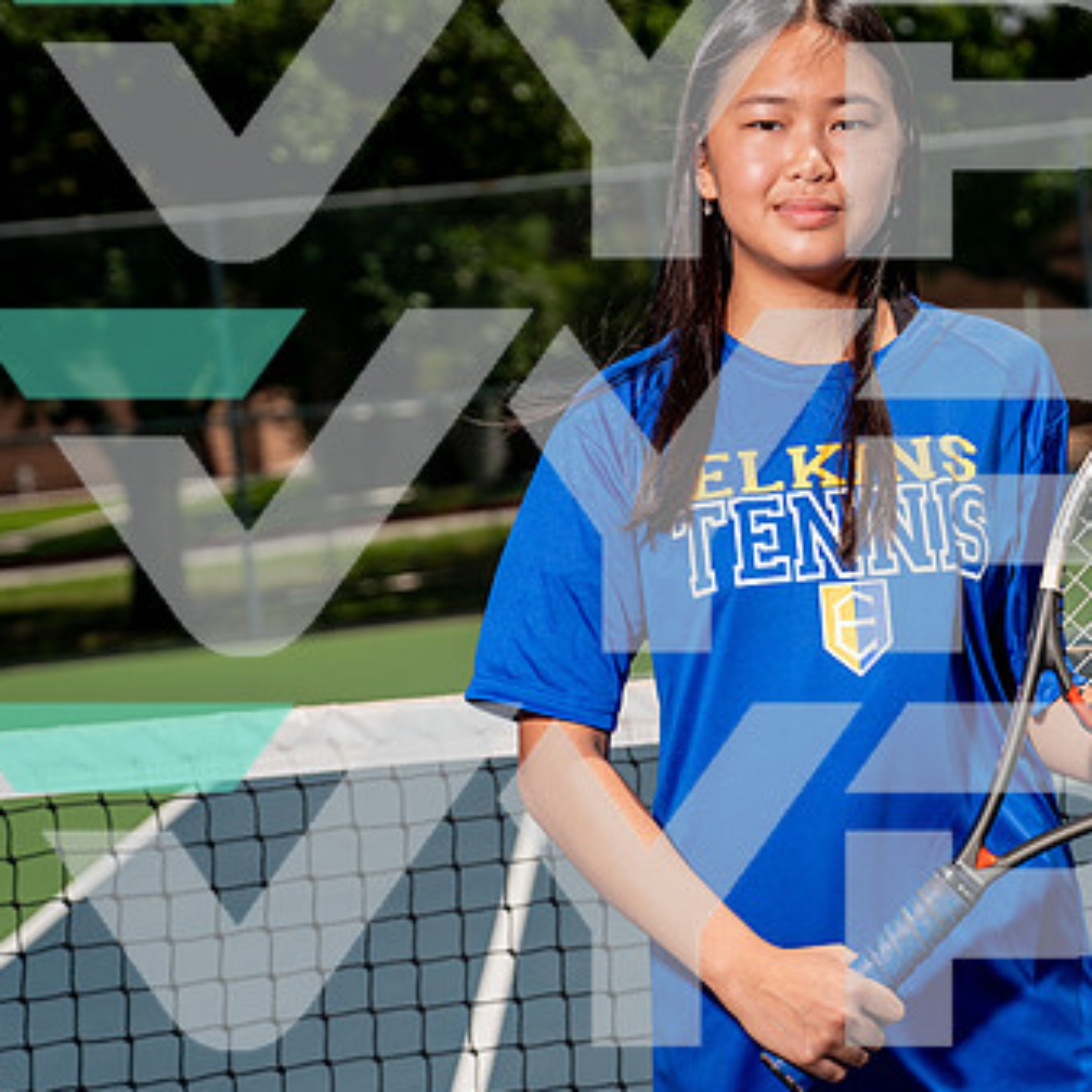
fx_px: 3034
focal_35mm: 85
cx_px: 793
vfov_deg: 20.4
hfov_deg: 20.3
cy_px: 483
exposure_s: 1/1600
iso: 100
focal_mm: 58
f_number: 4
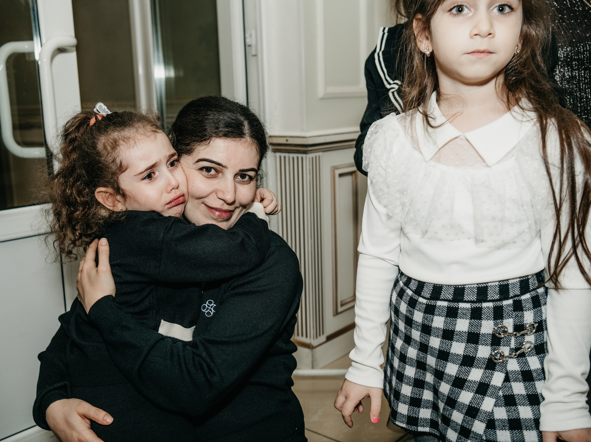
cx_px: 260
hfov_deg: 45.7
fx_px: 699
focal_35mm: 41
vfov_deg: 35.1
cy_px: 221
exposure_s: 1/160
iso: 320
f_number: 4.5
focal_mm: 38
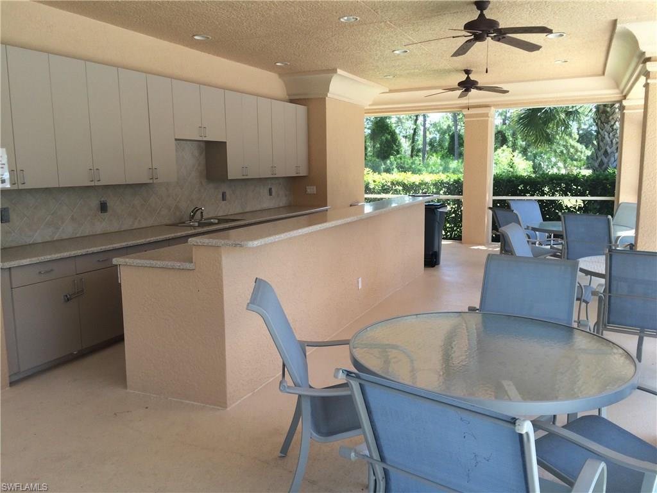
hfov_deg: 61.7
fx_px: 550
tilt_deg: -9.9
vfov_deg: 48.2
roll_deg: +1.4
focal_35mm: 29
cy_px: 246
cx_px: 328
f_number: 2.2
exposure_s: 1/172
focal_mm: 4.15
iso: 32
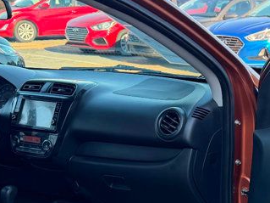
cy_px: 192
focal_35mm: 77
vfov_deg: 18.7
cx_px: 262
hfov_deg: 24.3
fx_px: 600
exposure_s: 1/286
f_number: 1.78
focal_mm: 6.76
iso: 80
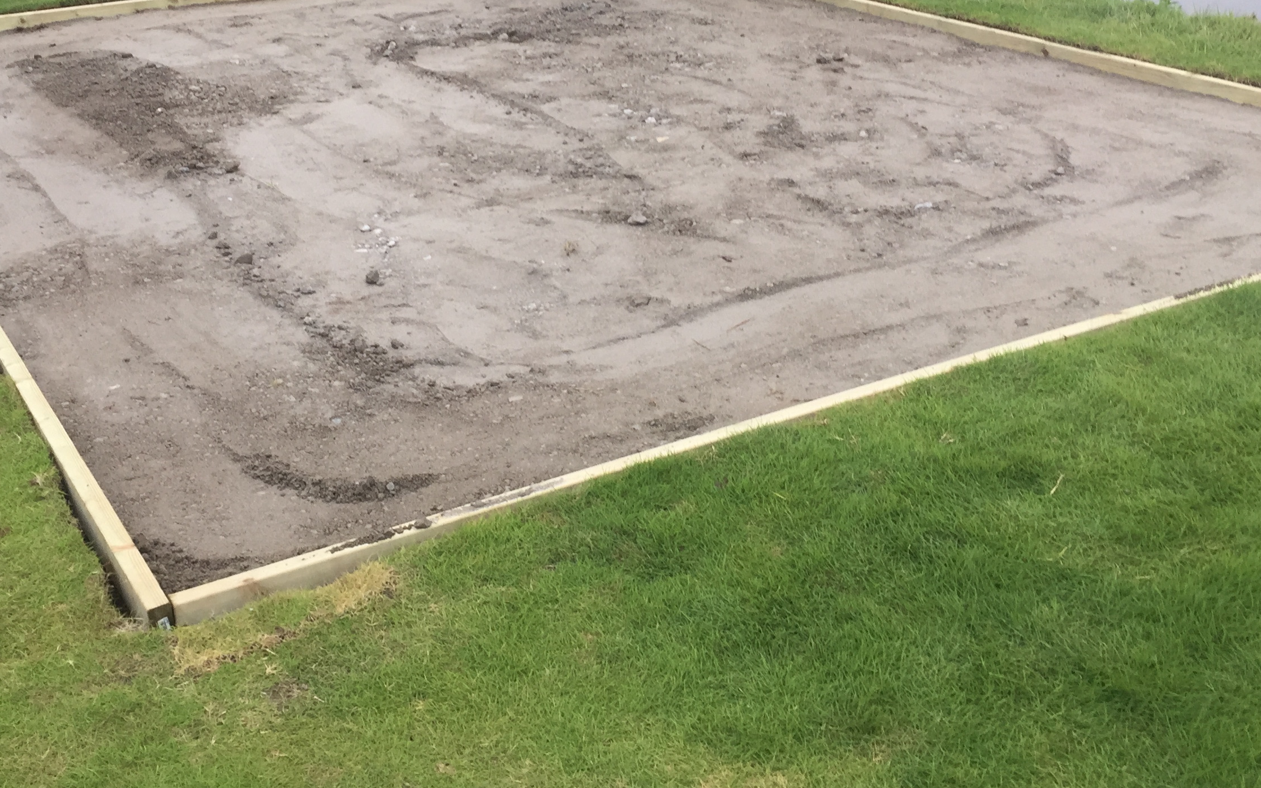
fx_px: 1547
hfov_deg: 44.3
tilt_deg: -18.7
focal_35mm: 45
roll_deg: +2.2
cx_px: 567
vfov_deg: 28.1
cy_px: 174
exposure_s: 1/120
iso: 50
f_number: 2.2
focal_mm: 4.15
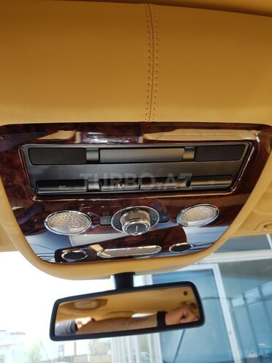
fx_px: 272
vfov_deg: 67.3
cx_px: 136
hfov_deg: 53.1
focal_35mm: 26
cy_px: 182
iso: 40
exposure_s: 1/366
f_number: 1.7
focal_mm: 4.2
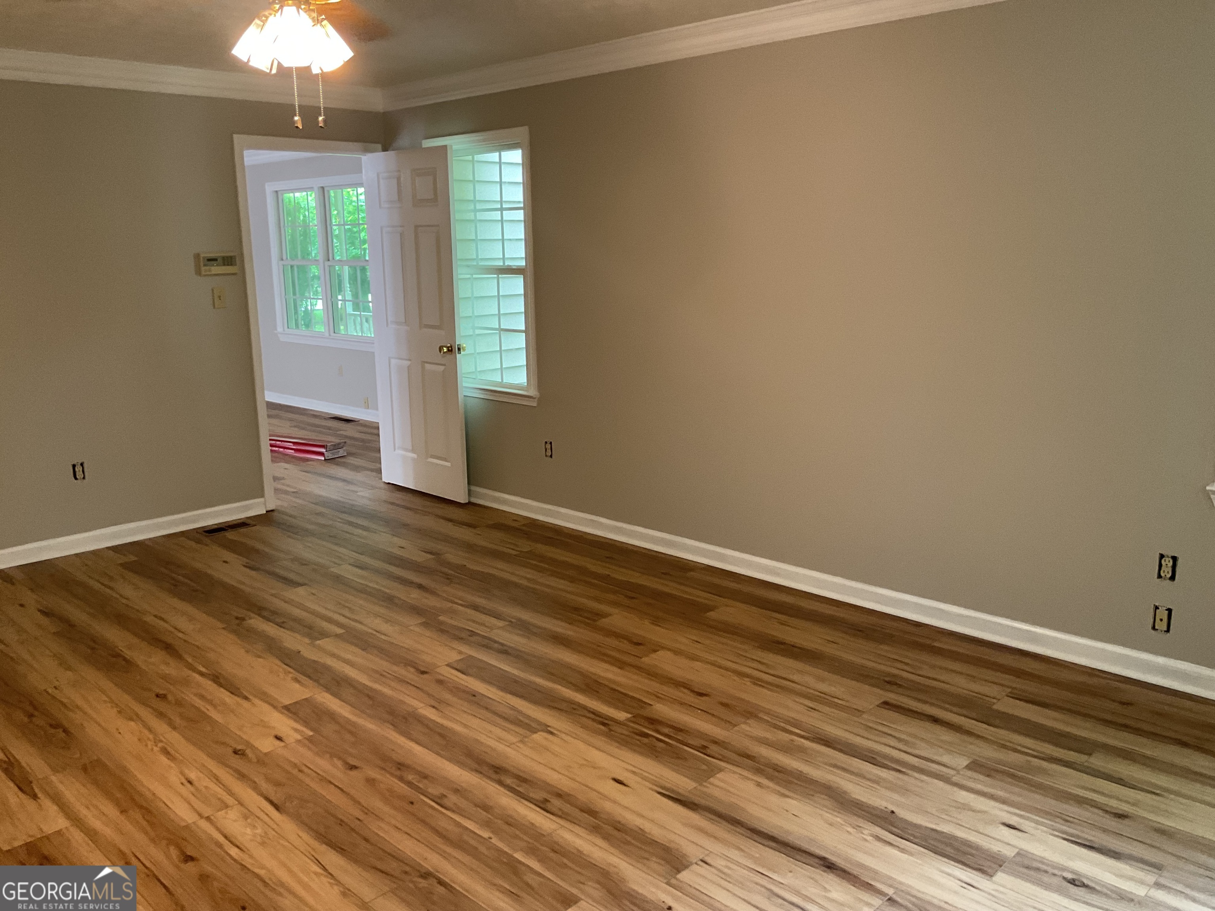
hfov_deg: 61.7
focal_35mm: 29
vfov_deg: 48.2
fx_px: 1018
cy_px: 456
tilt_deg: -10.9
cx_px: 608
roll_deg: +0.4
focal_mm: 3
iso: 125
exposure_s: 1/60
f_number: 1.8
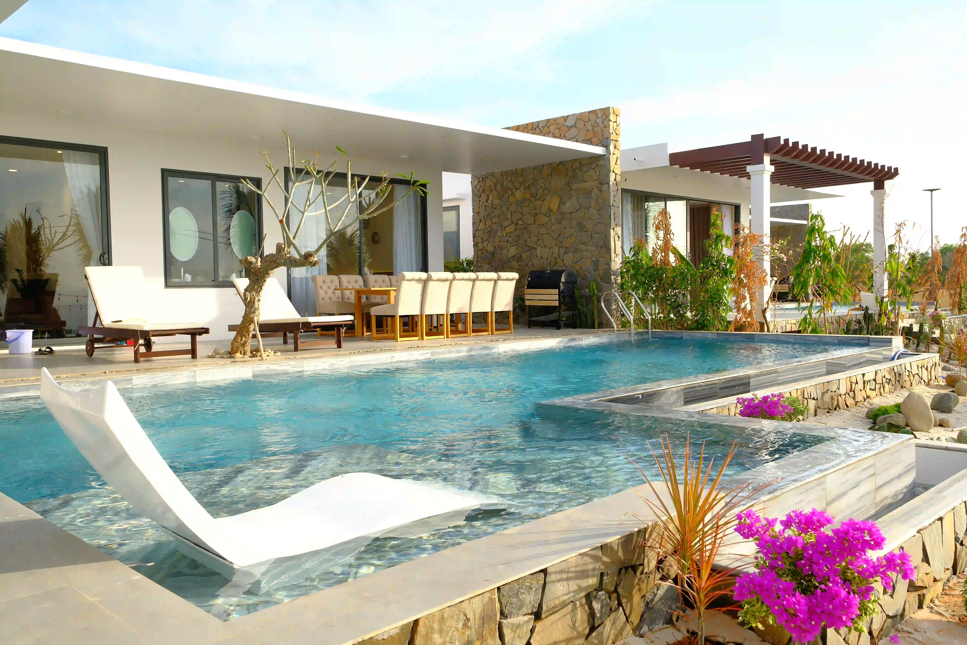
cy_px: 322
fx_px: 779
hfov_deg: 63.7
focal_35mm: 29
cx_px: 484
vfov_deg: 45.0
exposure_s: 1/160
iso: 160
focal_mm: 19.4
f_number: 7.1
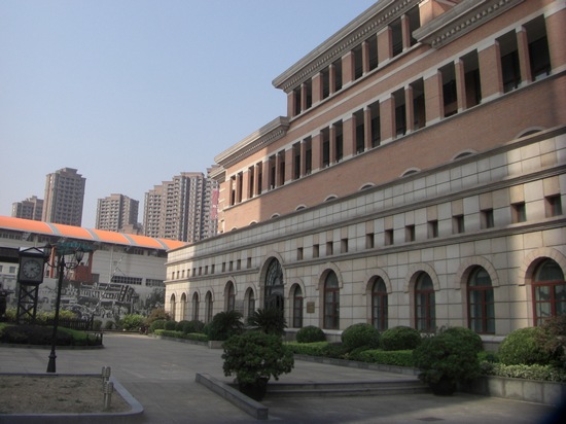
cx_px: 283
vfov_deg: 37.7
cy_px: 212
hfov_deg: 49.0
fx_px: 621
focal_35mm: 38
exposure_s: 1/250
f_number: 4.6
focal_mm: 6.3
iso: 64
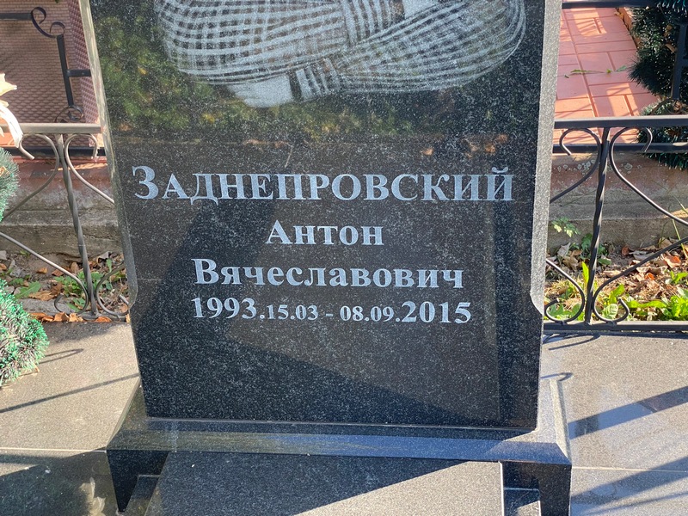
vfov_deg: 28.0
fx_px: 1034
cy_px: 258
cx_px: 344
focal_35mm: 52
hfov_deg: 36.8
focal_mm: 6
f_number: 2
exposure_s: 1/167
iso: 20
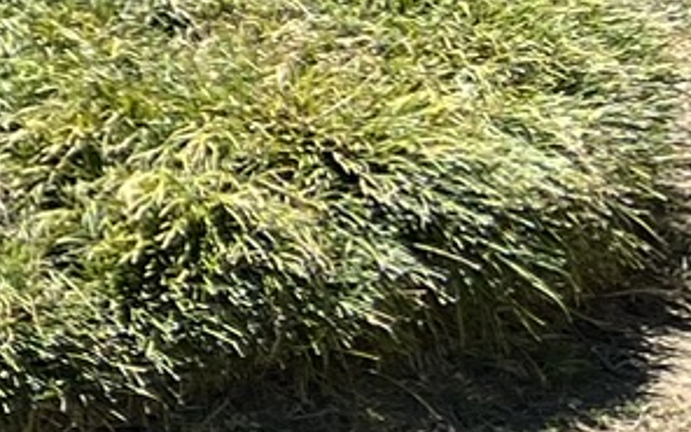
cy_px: -838
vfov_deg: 6.3
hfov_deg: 8.6
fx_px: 3597
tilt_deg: -5.3
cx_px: -1550
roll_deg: +1.5
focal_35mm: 191
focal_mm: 5.7
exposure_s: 1/1779
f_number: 1.5
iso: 50
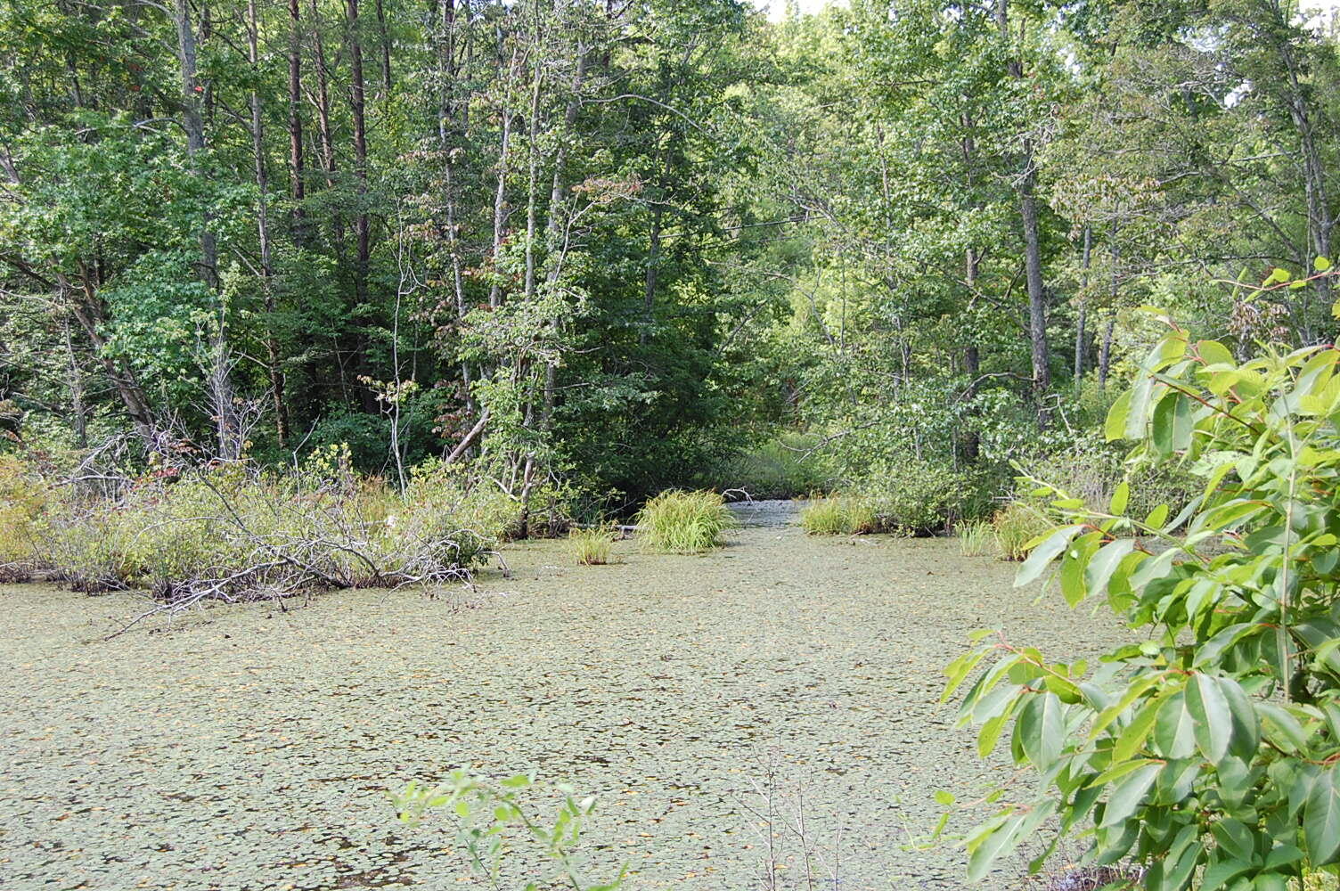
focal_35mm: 48
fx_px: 1785
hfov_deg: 41.1
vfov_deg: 28.0
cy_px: 446
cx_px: 670
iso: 200
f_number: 6.3
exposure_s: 1/160
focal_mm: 32
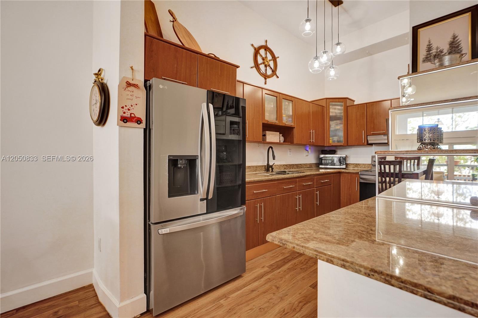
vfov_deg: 73.7
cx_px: 239
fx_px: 212
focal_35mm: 16
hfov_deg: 96.8
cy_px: 159
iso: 640
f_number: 4
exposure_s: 1/100
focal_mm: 16
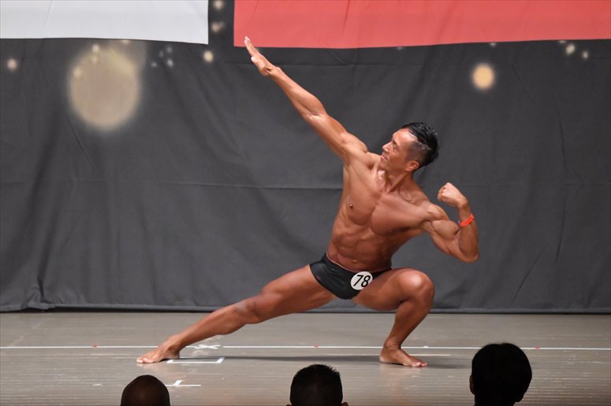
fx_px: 4071
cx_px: 306
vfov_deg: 5.7
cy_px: 203
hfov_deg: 8.6
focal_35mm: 240
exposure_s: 1/400
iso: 8000
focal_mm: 160
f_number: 5.6
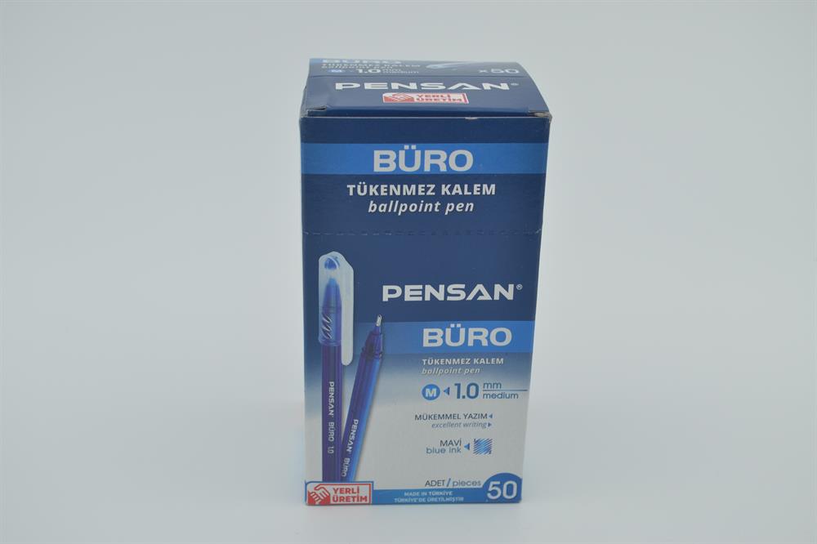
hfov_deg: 37.9
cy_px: 272
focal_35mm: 52
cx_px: 408
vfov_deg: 25.7
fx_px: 1191
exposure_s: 1/80
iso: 100
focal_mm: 35
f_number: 6.3
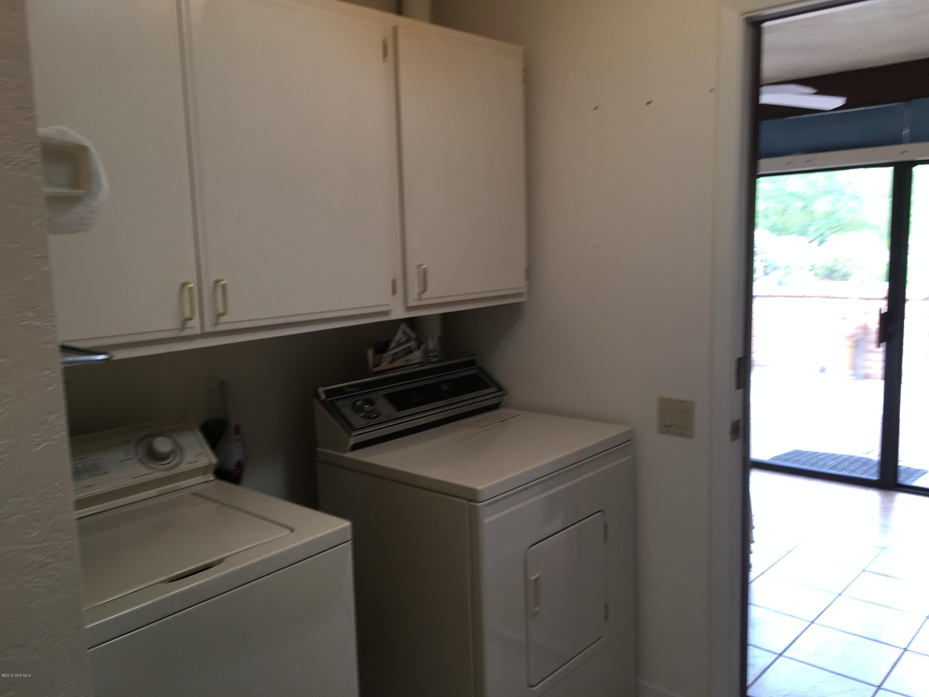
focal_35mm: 29
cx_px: 464
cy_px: 348
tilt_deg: -9.3
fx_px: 778
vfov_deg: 48.2
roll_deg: +1.6
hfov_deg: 61.7
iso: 25
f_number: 2.2
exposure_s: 1/40
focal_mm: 4.15
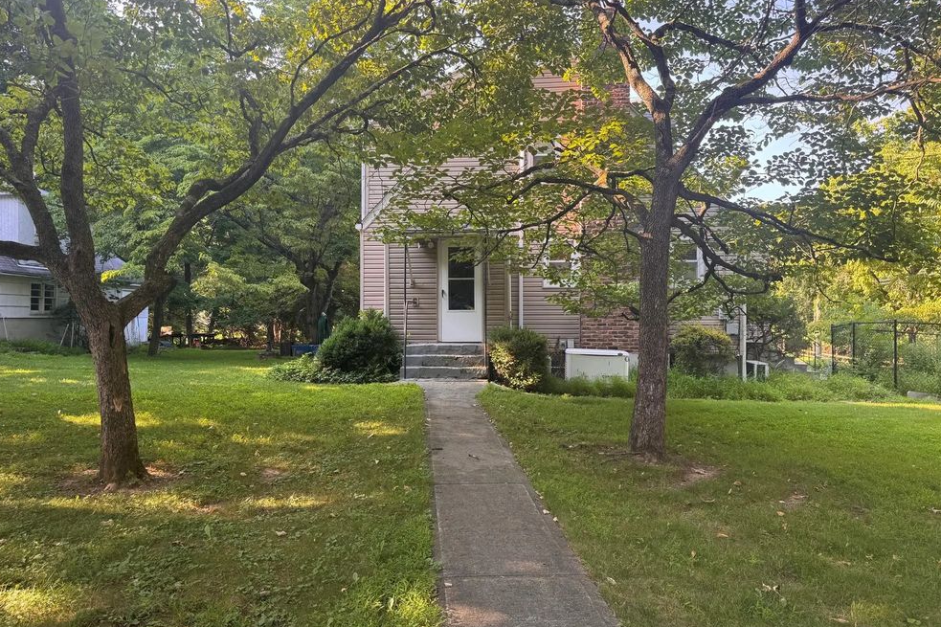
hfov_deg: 69.4
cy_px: 301
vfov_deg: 49.5
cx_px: 459
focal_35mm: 26
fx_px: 679
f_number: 1.78
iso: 80
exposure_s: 1/172
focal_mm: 6.76
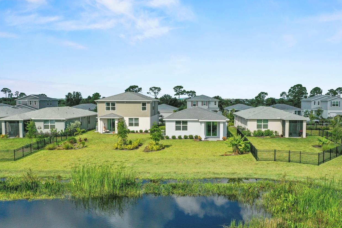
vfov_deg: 36.8
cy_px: 128
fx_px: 342
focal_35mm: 36
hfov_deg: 52.9
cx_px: 199
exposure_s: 1/800
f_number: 7.1
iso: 100
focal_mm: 10.26
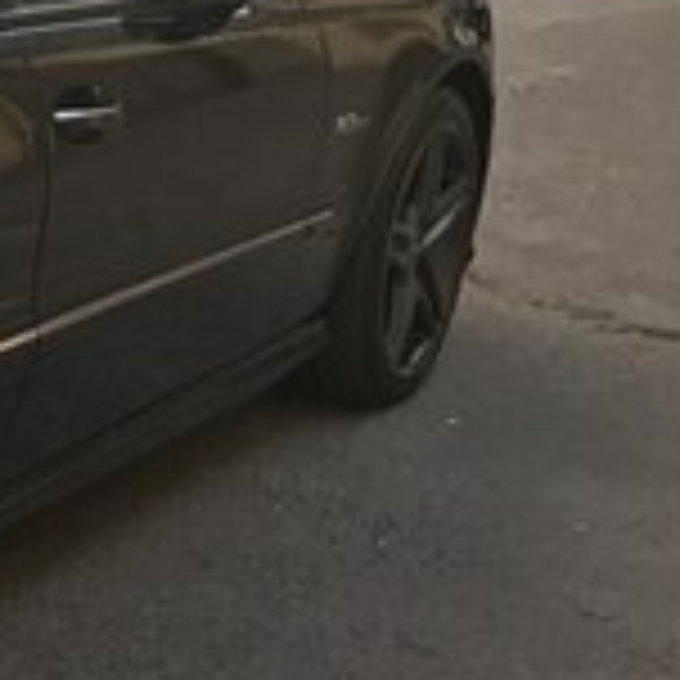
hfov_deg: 13.4
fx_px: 2400
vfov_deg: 16.1
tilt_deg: -19.4
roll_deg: +0.9
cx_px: -761
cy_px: 471
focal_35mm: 108
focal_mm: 3.99
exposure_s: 1/987
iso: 20
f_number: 1.8
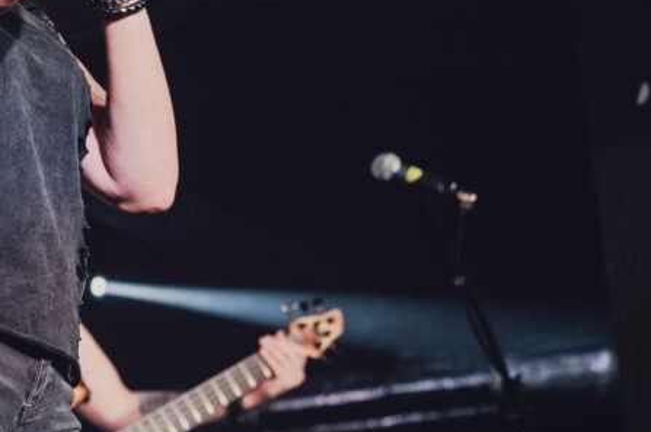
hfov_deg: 20.8
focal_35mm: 94
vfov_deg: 14.5
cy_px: 169
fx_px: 1698
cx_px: -35
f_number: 2.8
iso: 4000
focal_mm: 35
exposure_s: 1/400
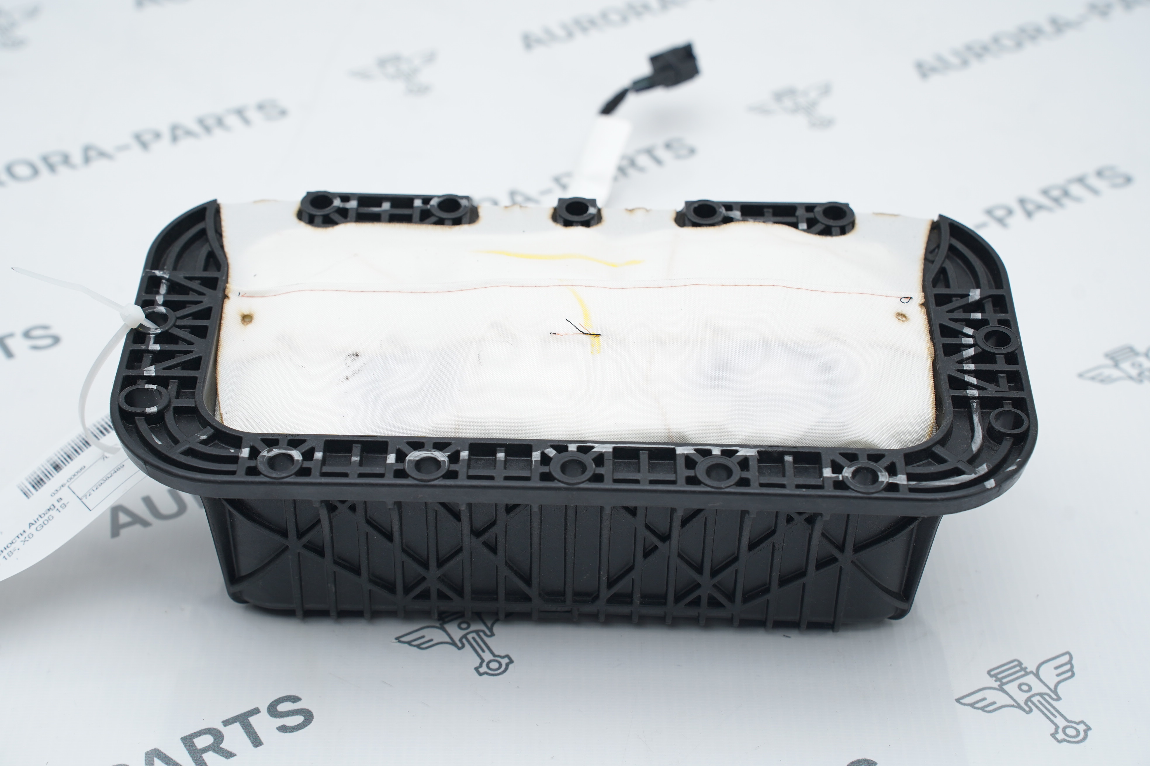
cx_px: 575
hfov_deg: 28.8
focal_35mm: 70
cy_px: 383
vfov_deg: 19.5
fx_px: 2236
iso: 500
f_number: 6.3
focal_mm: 70
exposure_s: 1/160
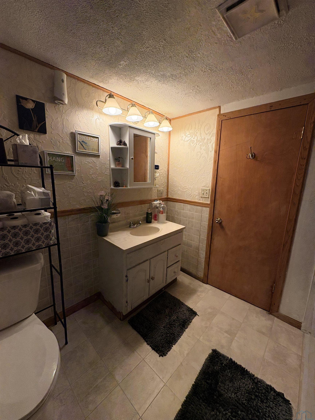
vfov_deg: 102.1
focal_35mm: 14
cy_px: 210
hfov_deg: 85.7
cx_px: 158
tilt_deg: -9.9
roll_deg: -1.2
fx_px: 170
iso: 160
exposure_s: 1/120
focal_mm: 2.22
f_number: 2.2
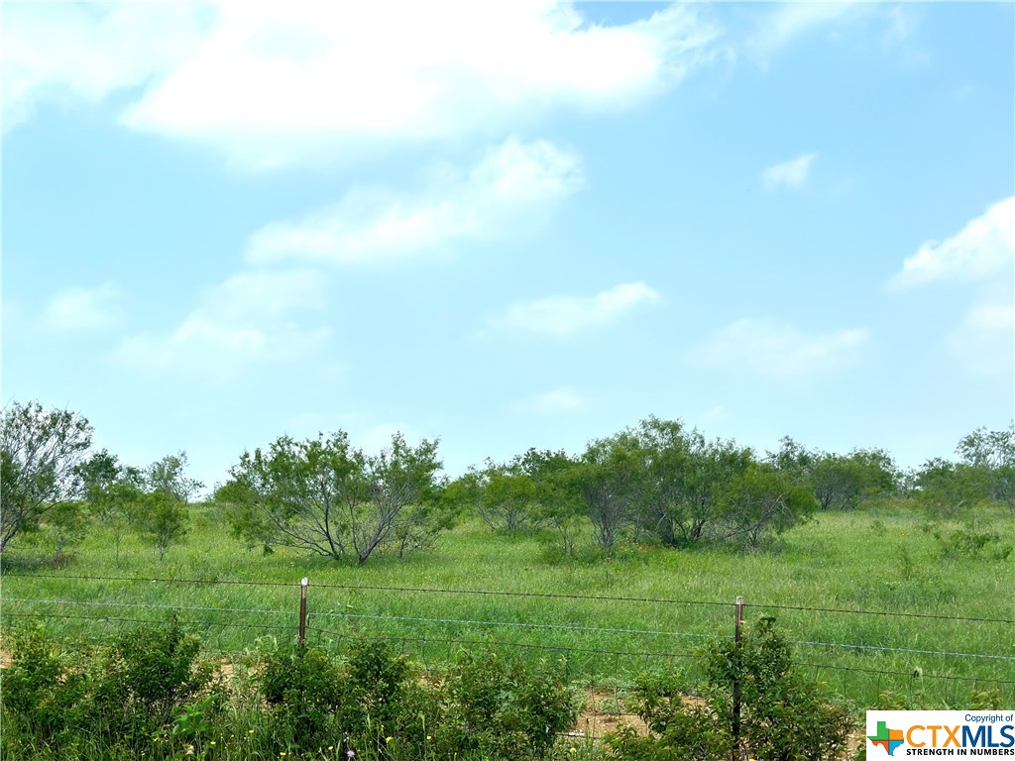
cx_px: 508
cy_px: 380
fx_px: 1407
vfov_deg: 30.3
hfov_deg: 39.7
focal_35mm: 48
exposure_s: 1/12048
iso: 100
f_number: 1.78
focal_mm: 6.86
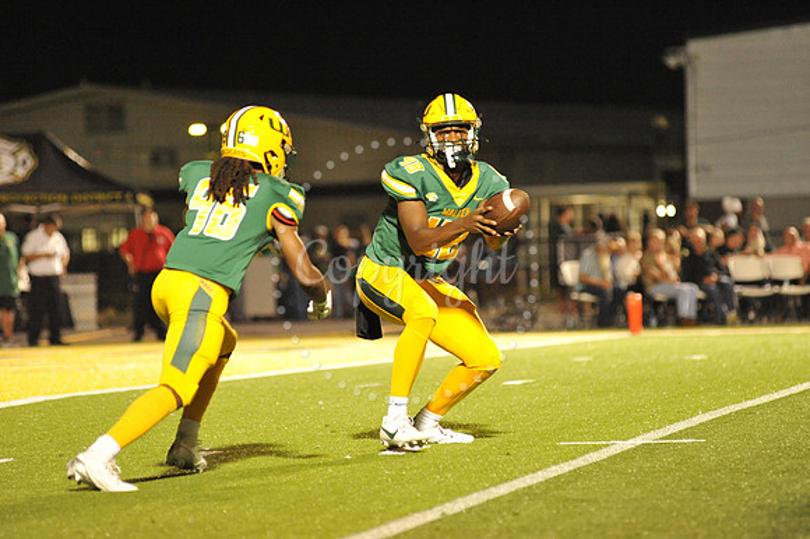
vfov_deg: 6.9
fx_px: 4497
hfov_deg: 10.3
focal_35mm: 200
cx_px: 405
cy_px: 270
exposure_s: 1/320
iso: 6400
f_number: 4
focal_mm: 200
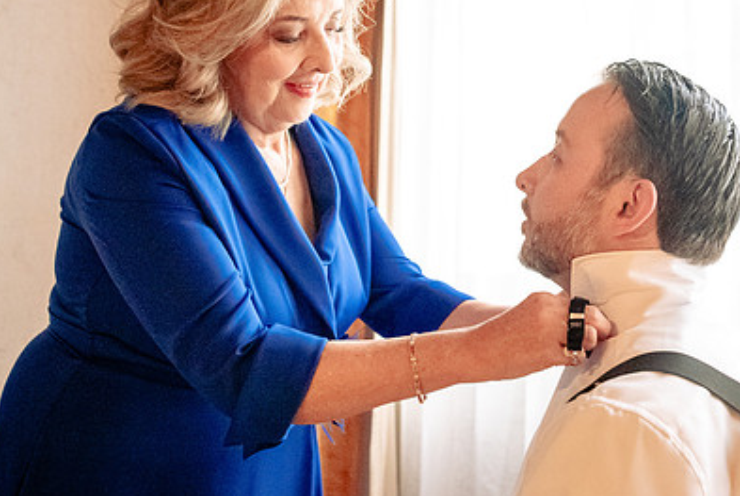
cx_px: 563
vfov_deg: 22.6
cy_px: 179
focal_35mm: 60
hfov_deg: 32.7
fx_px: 1235
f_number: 3.5
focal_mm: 35
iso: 6400
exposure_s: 1/100
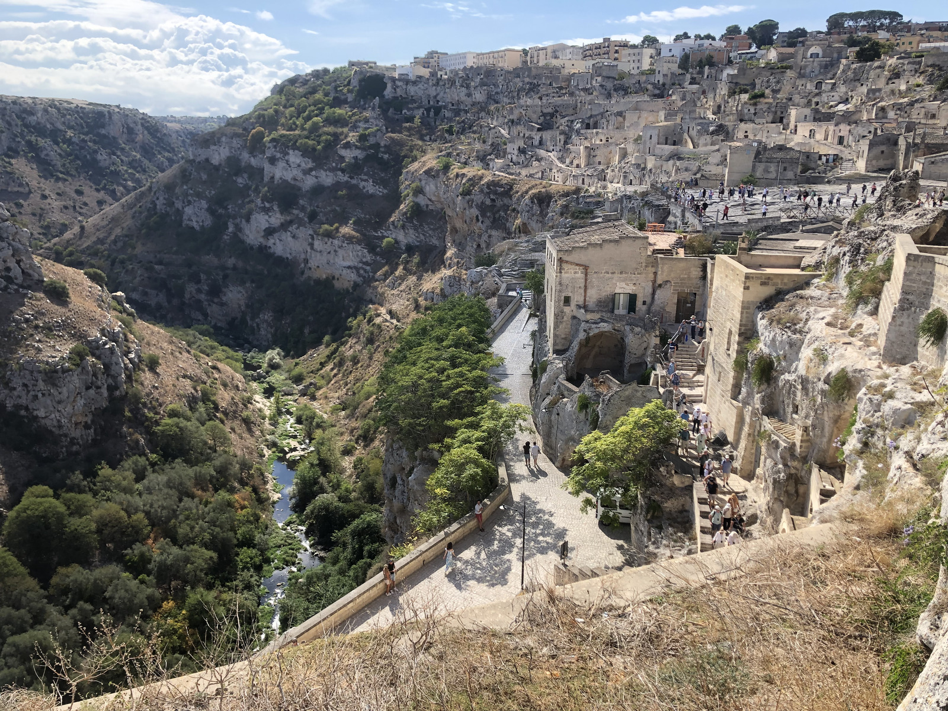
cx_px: 474
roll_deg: +0.3
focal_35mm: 28
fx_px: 767
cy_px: 356
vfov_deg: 49.7
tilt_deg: -16.5
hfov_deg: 63.4
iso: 20
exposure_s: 1/1080
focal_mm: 4
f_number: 1.8
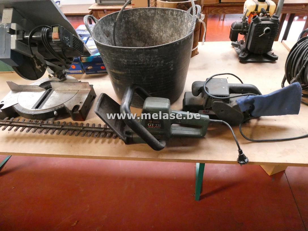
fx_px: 214
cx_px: 154
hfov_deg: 71.6
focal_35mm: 24
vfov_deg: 56.8
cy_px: 116
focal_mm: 4.3
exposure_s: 1/60
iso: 1000
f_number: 3.3
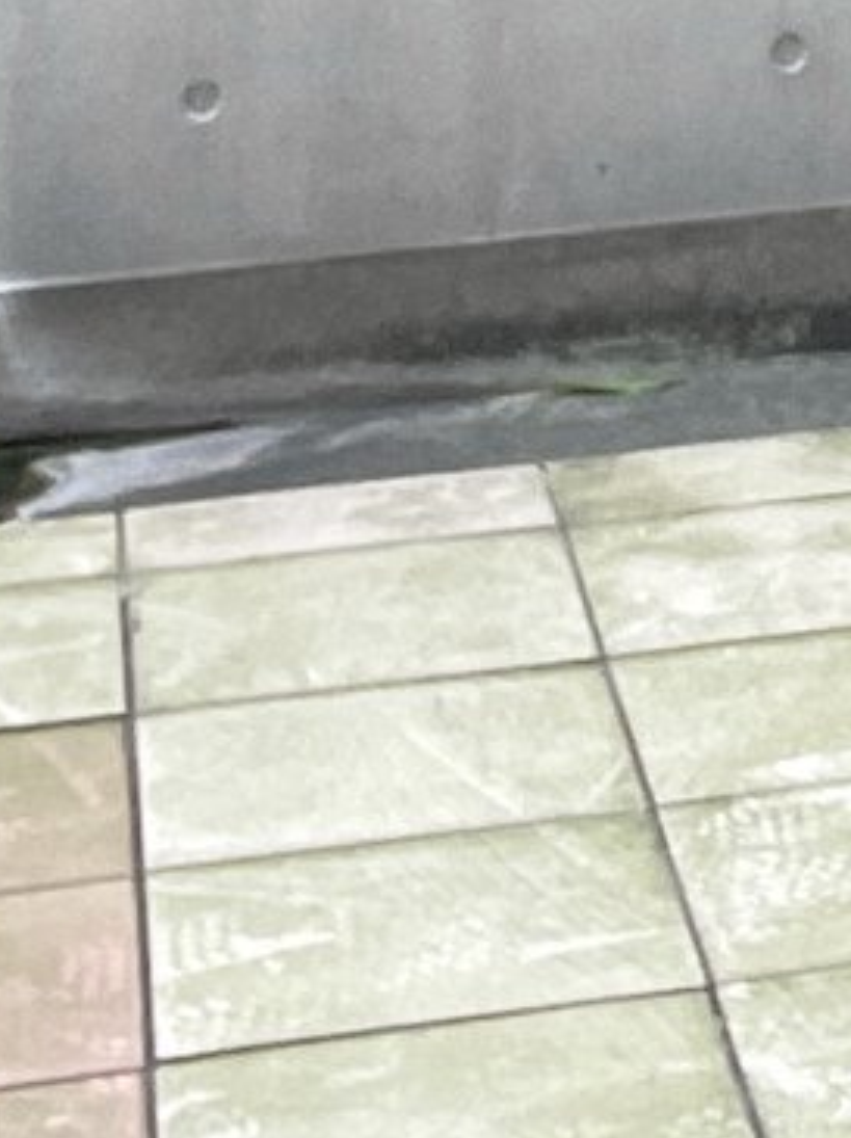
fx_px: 5188
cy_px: -1278
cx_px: 1802
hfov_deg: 8.8
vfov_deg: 11.1
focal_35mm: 158
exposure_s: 1/121
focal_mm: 2.71
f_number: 2.2
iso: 80
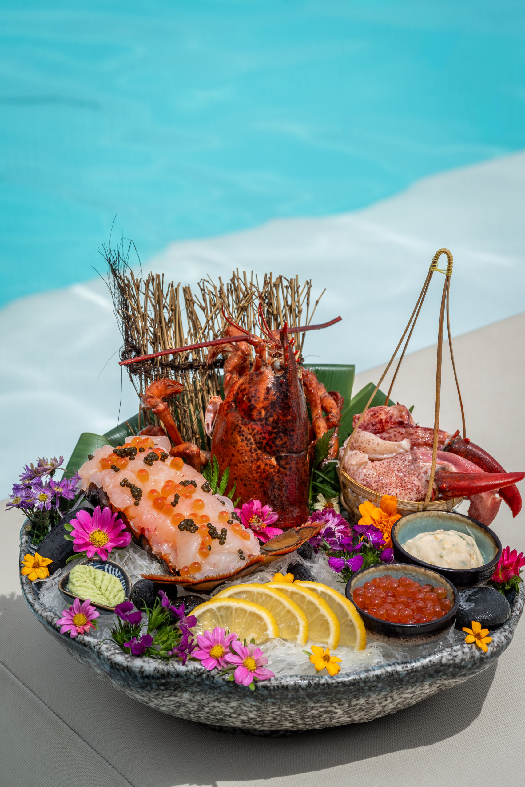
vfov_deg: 11.7
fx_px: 3849
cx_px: 262
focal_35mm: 176
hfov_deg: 7.8
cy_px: 394
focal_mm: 176
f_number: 11
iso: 100
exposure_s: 1/400
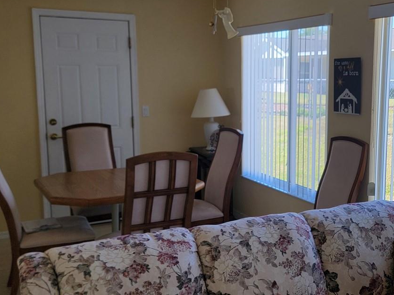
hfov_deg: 40.7
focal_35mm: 46
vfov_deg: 31.5
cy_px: 140
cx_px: 268
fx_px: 523
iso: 32
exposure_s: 1/120
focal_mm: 6.7
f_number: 1.8
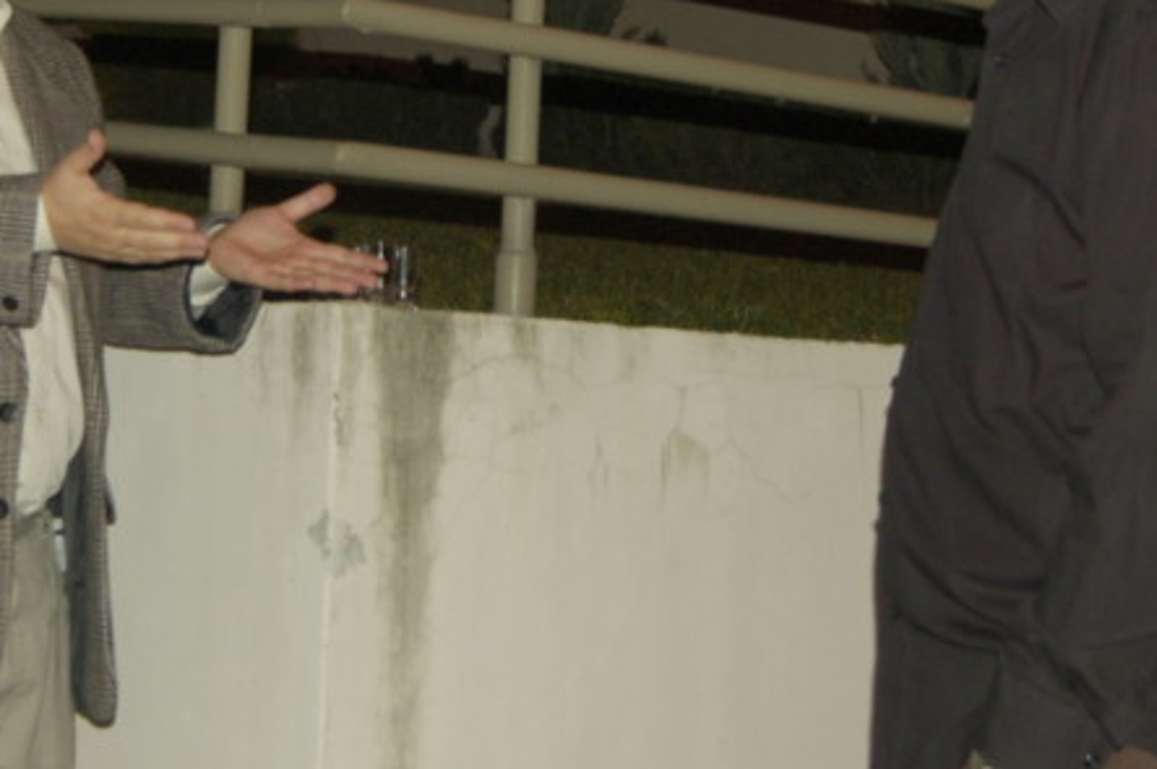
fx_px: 2889
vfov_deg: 14.9
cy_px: 8
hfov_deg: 22.6
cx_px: 420
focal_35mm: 90
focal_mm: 26
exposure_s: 1/60
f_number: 4
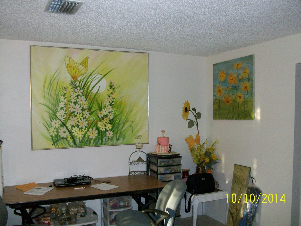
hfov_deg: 54.0
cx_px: 150
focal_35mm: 34
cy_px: 113
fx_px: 296
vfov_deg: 41.8
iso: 160
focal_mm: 5.7
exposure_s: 1/60
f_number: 2.8
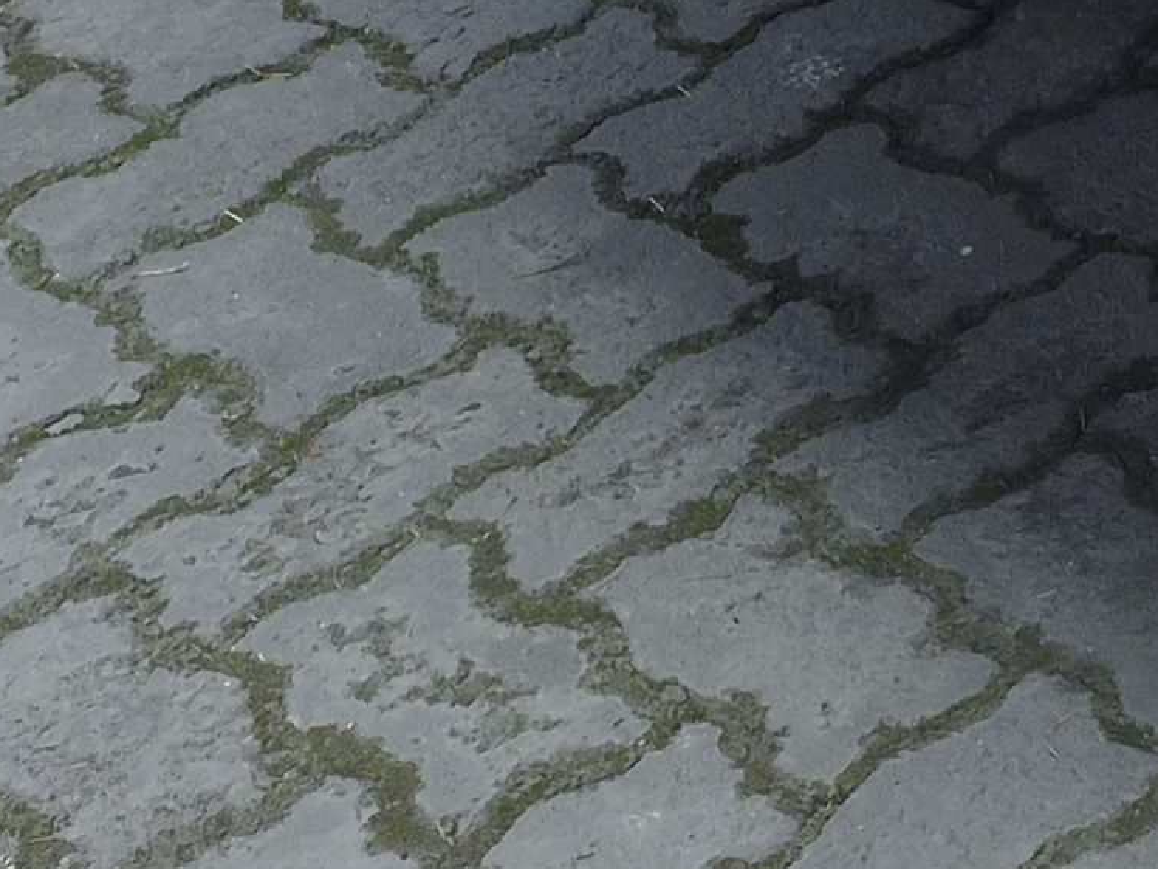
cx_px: 2263
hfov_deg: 13.8
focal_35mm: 123
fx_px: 4115
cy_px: -1104
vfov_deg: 10.6
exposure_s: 1/726
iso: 25
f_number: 1.8
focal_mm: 5.4
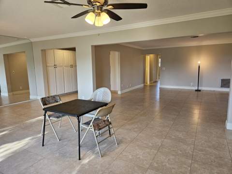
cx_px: 116
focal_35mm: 23
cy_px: 87
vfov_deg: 58.8
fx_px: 154
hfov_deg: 74.0
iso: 100
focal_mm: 5.4
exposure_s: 1/120
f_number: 1.8
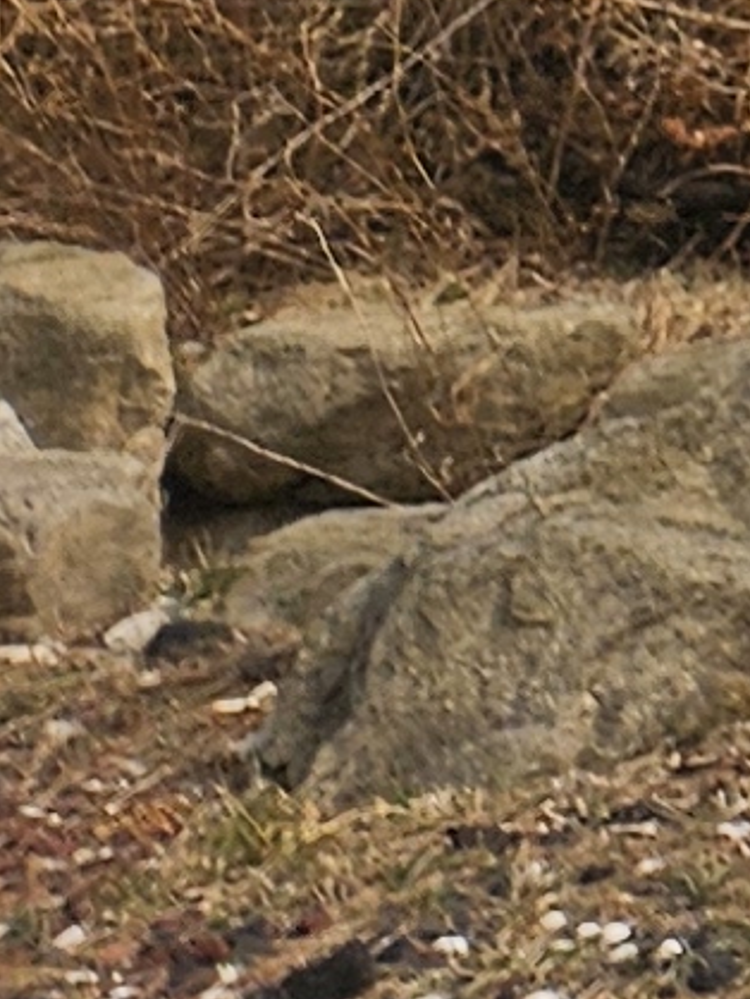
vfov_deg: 7.6
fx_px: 6349
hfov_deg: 4.9
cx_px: 4352
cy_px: -2182
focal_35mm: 220
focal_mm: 5.4
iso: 25
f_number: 1.8
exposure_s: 1/1761
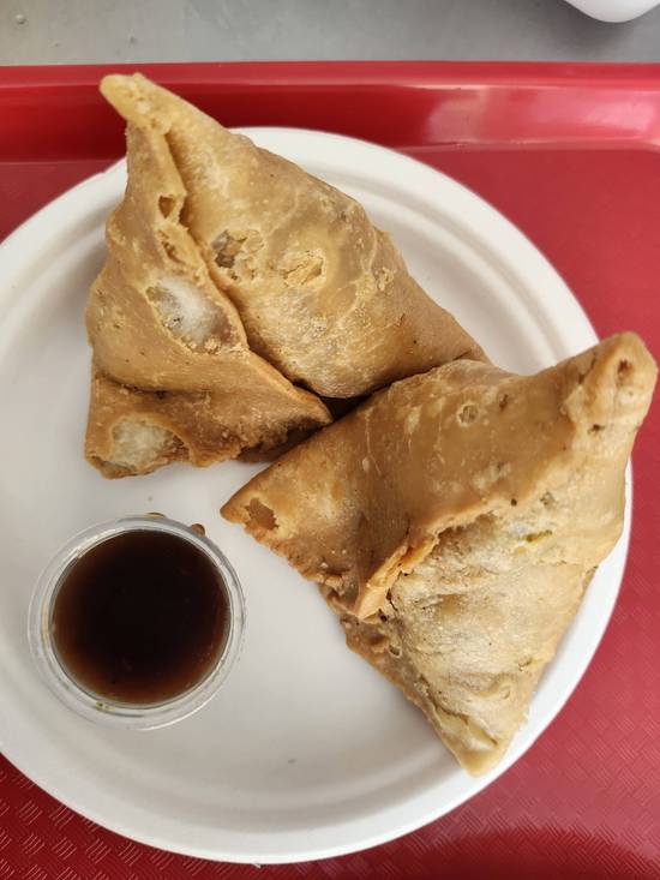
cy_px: 440
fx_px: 585
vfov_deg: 73.9
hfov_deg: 58.9
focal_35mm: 23
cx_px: 330
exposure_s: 1/180
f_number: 1.8
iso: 160
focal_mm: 5.54
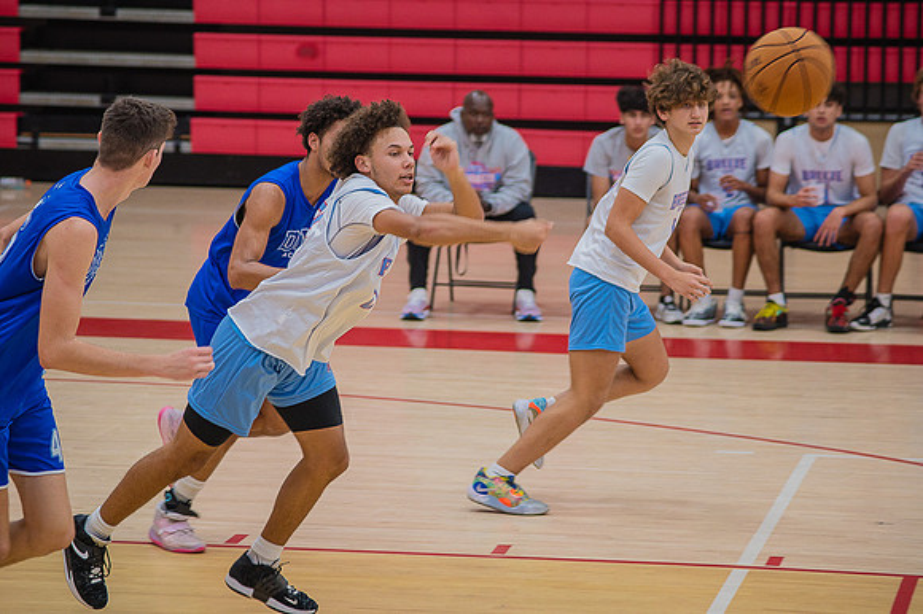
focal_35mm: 165
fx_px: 4228
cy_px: 307
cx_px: 462
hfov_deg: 12.5
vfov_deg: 8.3
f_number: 5.3
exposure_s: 1/250
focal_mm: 165
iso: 1000
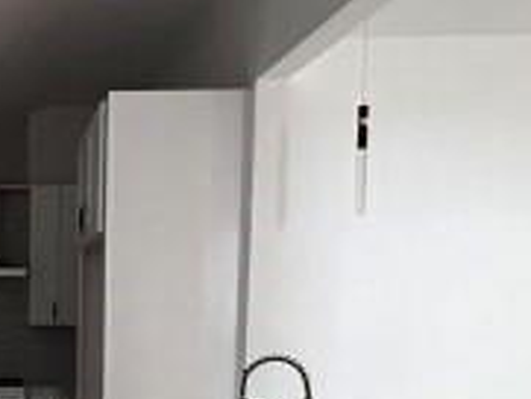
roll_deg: +0.4
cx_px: -47
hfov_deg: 35.5
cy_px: 373
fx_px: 706
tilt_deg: -2.8
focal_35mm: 46
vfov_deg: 30.0
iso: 1000
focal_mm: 1.57
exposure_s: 1/55
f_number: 1.8
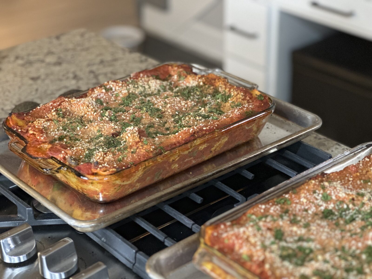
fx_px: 827
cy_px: 140
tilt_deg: -26.7
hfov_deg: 25.3
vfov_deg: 19.1
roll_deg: +0.2
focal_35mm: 77
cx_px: 186
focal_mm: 9
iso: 640
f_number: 2.8
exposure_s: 1/15
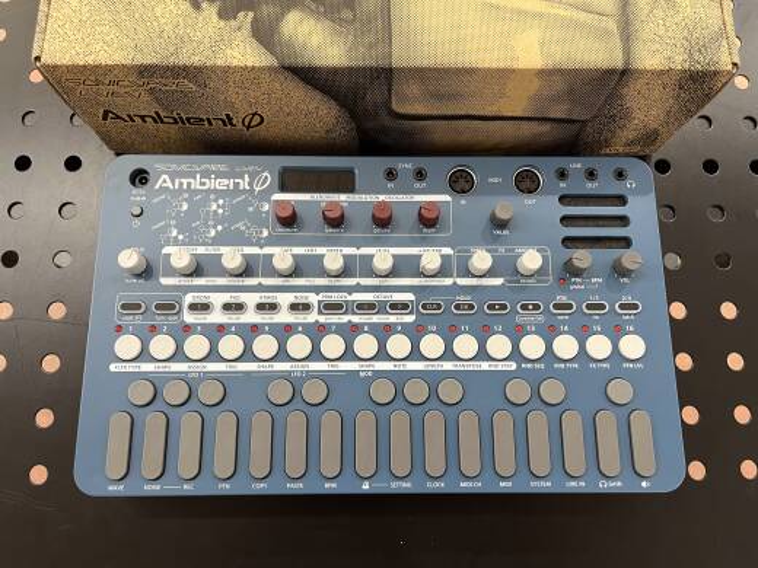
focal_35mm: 26
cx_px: 379
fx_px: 569
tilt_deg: -78.2
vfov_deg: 53.1
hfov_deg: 67.3
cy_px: 284
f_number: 1.6
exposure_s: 1/60
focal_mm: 5.1
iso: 320
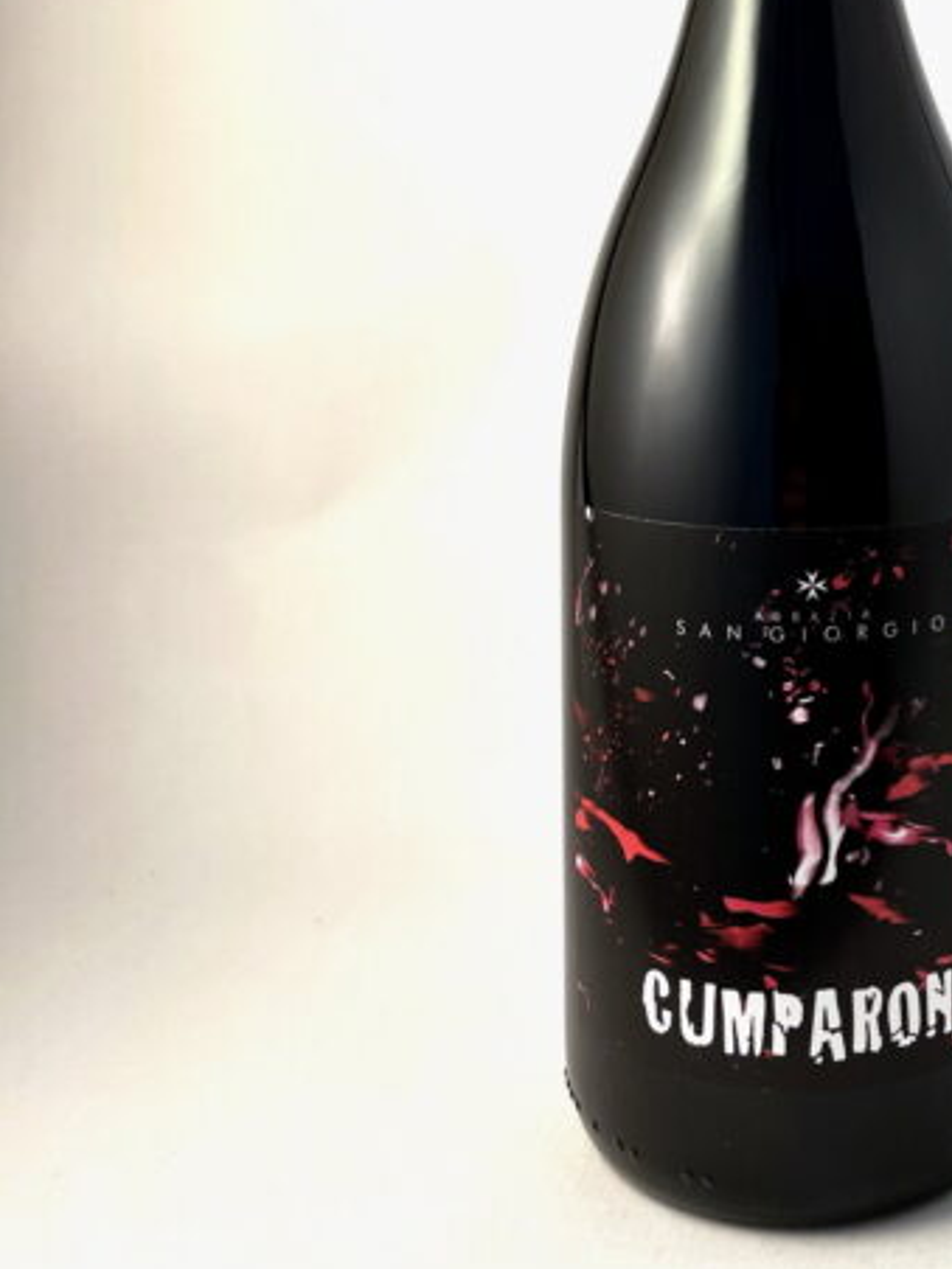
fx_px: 1687
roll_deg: -0.7
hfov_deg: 30.6
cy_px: 275
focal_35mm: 46
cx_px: 795
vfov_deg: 39.8
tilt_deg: -3.5
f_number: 1.6
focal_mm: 4.2
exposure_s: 1/100
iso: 32
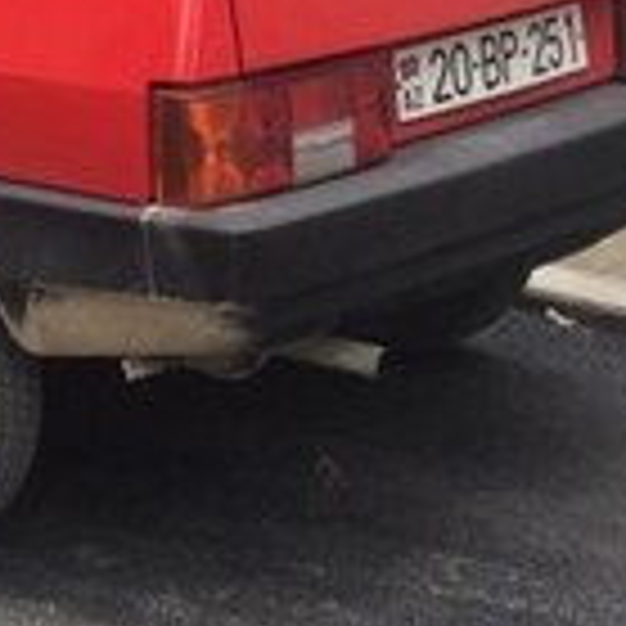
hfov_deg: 13.3
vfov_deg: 13.8
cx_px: -378
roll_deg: -0.4
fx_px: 2496
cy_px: -169
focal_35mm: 122
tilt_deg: -6.2
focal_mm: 4.15
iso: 40
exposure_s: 1/50
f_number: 2.2
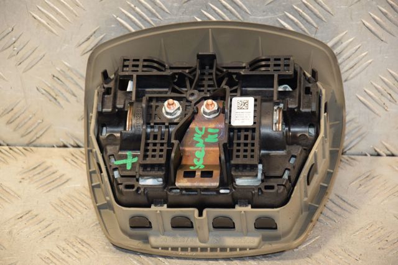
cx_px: 199
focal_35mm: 158
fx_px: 1740
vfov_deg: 8.7
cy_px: 132
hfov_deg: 13.0
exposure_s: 1/125
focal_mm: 105
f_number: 5.6
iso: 800
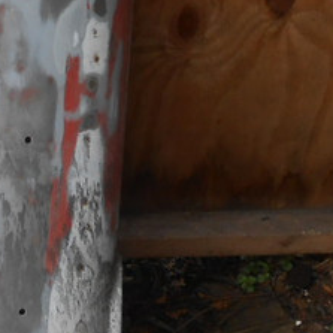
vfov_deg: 15.6
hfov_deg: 14.7
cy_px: 9
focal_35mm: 110
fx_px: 1197
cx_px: -178
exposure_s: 1/100
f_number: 3.5
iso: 80
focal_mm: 4.6
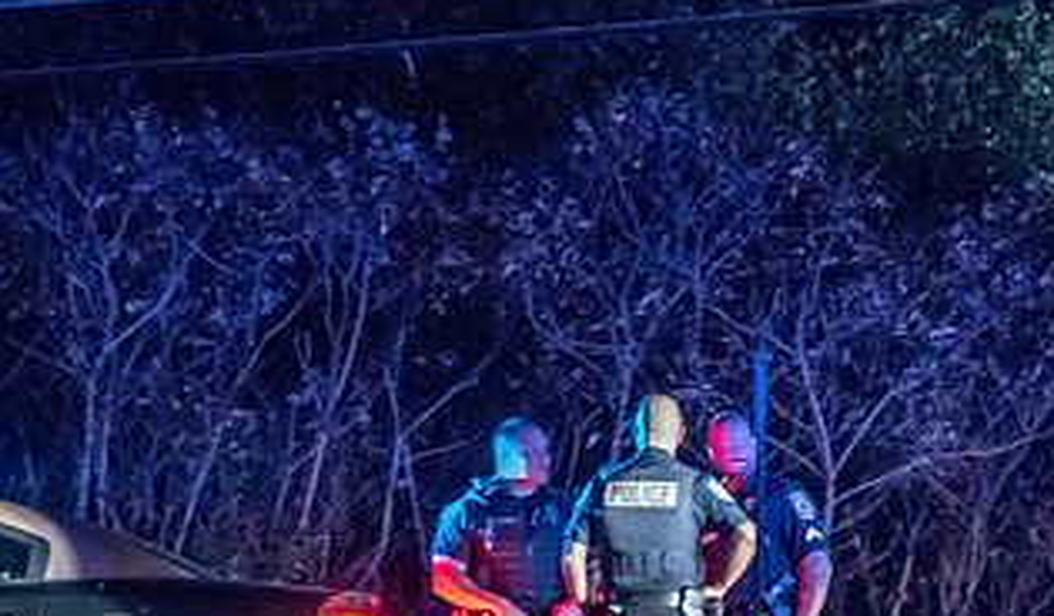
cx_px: 592
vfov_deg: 2.3
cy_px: 429
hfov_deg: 3.9
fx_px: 15374
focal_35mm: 545
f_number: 5.6
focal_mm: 190
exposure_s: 1/15
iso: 16000
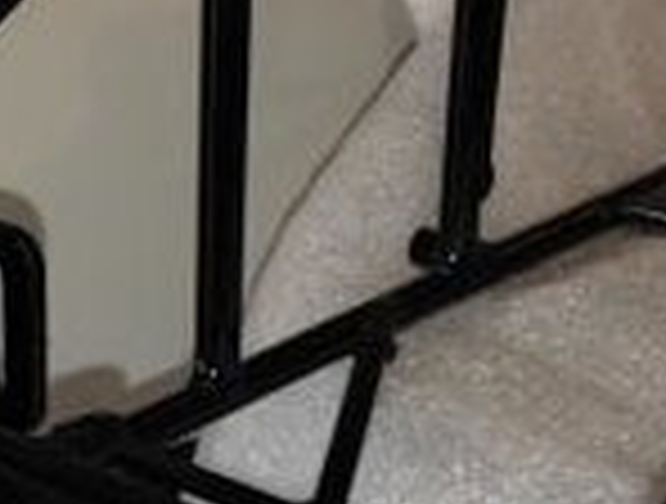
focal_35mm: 89
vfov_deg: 16.4
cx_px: 234
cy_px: 464
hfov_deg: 21.9
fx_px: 1718
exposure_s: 1/24
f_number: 2.4
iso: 50
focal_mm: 4.12
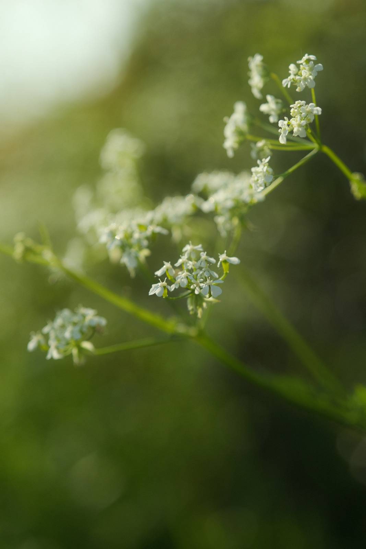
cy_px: 274
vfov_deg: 23.9
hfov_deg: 16.1
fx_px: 1296
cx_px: 183
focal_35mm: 85
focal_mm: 56.5
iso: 640
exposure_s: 1/3500
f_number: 4
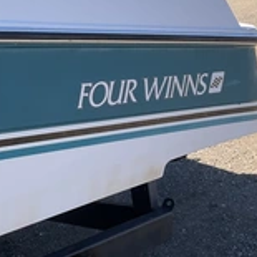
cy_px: 96
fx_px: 554
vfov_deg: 26.0
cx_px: 15
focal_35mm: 66
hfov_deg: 25.1
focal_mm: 3
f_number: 1.8
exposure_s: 1/781
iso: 25
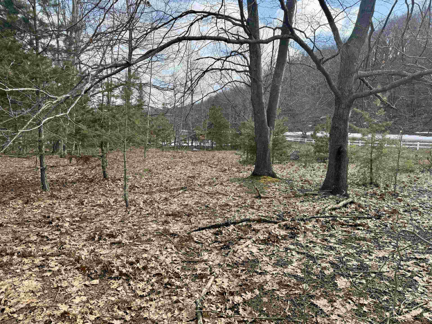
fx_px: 300
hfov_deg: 71.6
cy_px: 162
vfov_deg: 56.8
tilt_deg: -6.7
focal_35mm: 24
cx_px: 216
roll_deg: -2.0
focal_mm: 6.76
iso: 100
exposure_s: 1/1949
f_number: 1.78
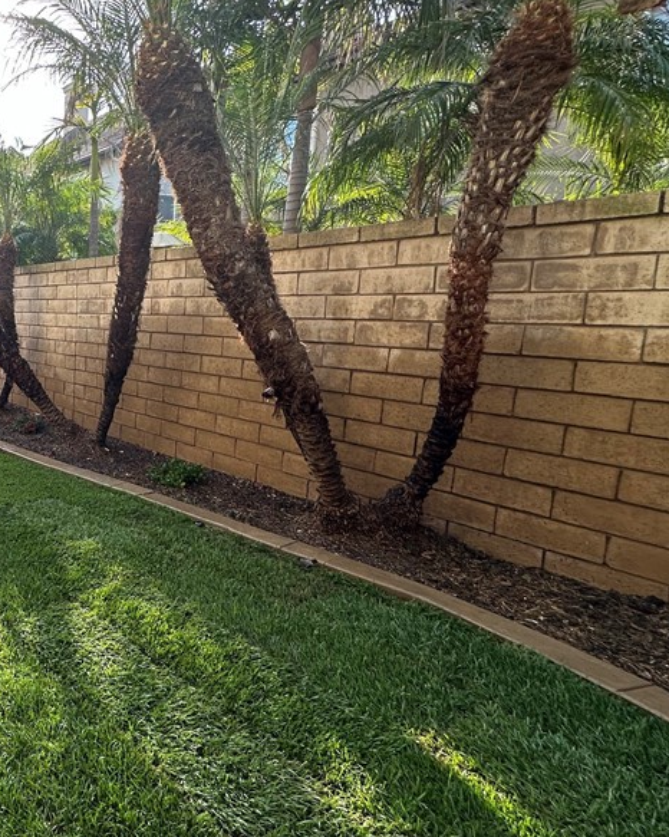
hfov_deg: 46.2
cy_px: 389
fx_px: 594
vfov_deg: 70.2
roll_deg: -0.5
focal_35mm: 24
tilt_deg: -7.1
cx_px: -39
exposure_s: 1/361
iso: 40
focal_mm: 2.22
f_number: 2.2
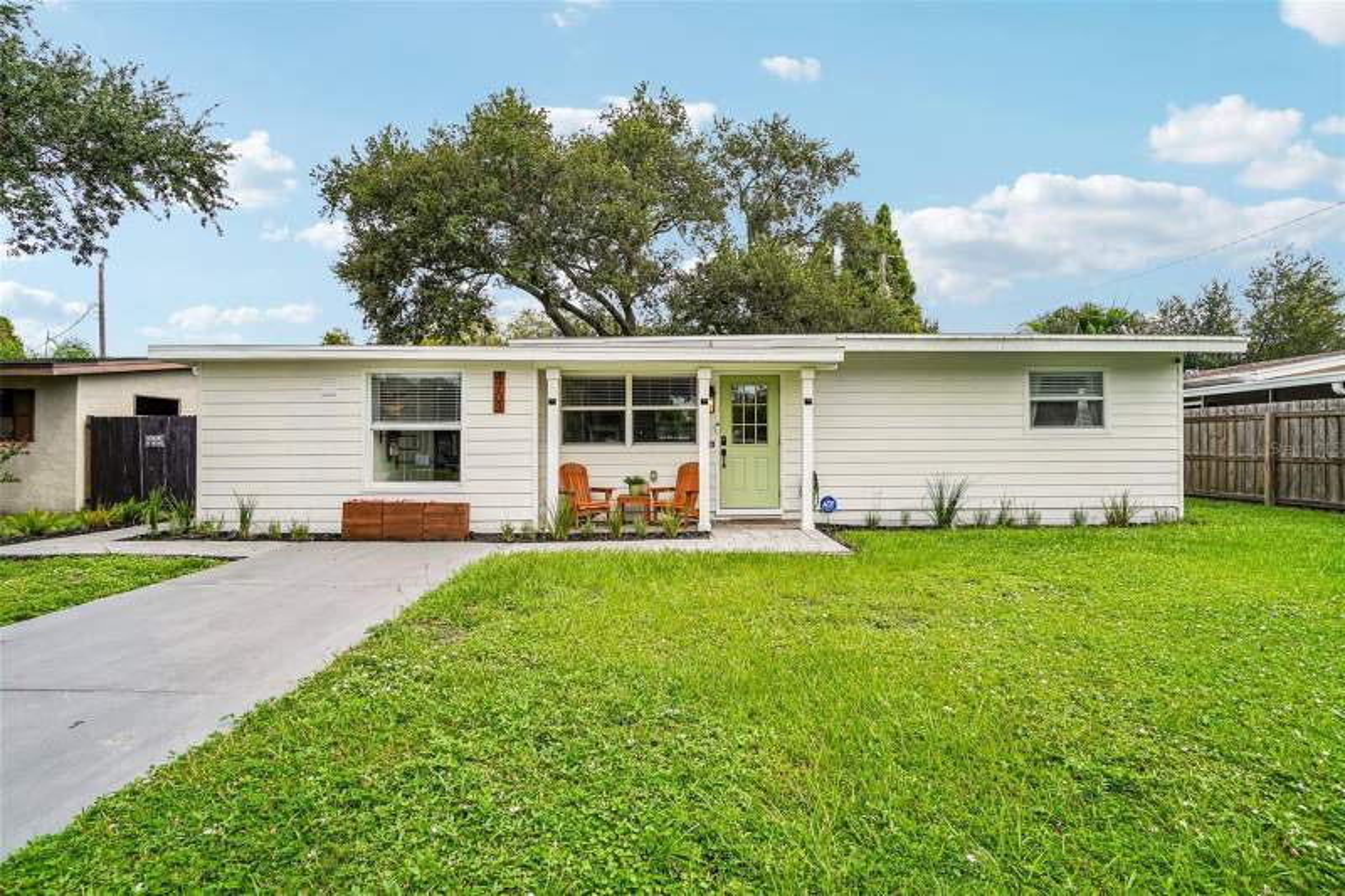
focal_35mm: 16
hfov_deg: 95.0
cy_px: 448
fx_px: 616
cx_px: 672
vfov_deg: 72.0
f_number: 8
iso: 100
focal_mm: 11
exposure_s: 1/200
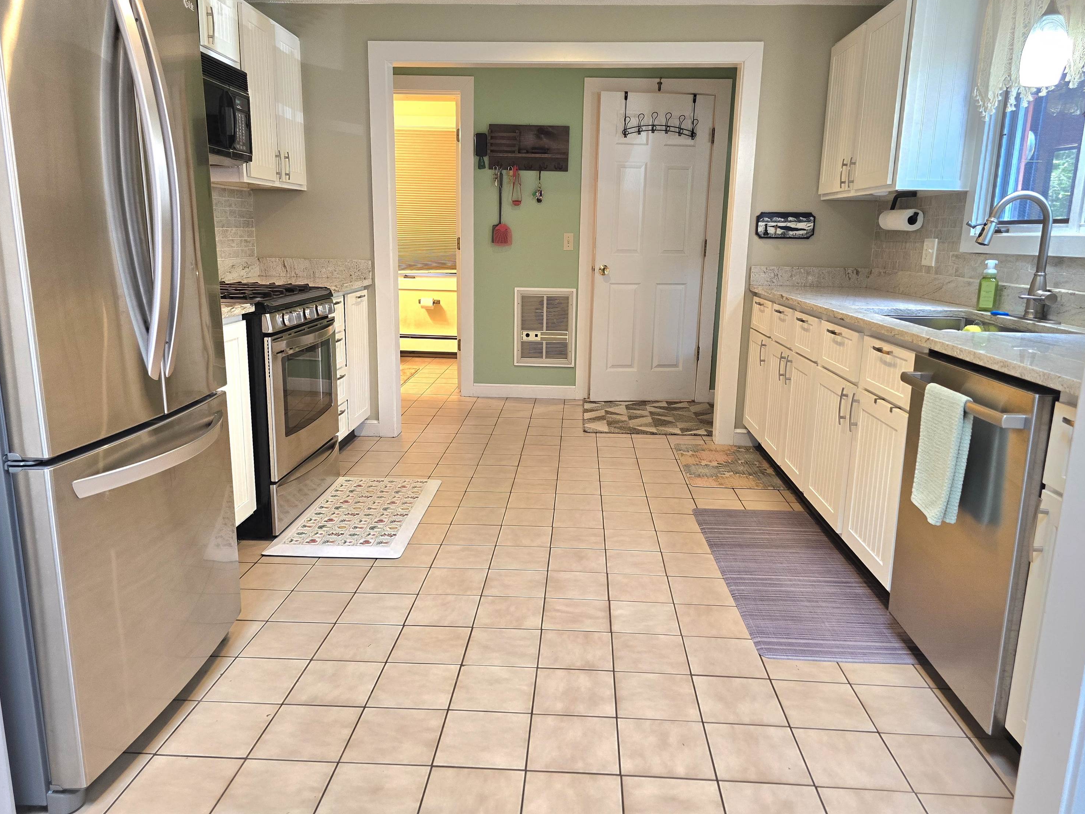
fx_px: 752
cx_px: 545
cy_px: 390
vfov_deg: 56.8
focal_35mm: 24
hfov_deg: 71.6
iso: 200
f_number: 1.7
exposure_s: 1/120
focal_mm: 6.3
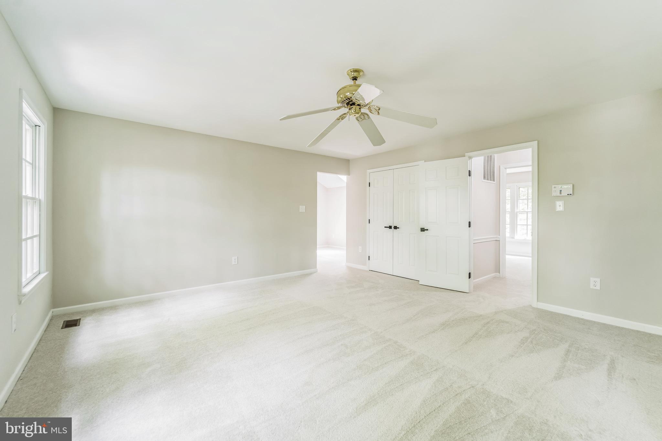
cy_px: 220
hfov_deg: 104.3
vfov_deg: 81.2
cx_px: 331
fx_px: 257
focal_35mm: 14
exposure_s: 1/30
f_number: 5.6
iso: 800
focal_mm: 14
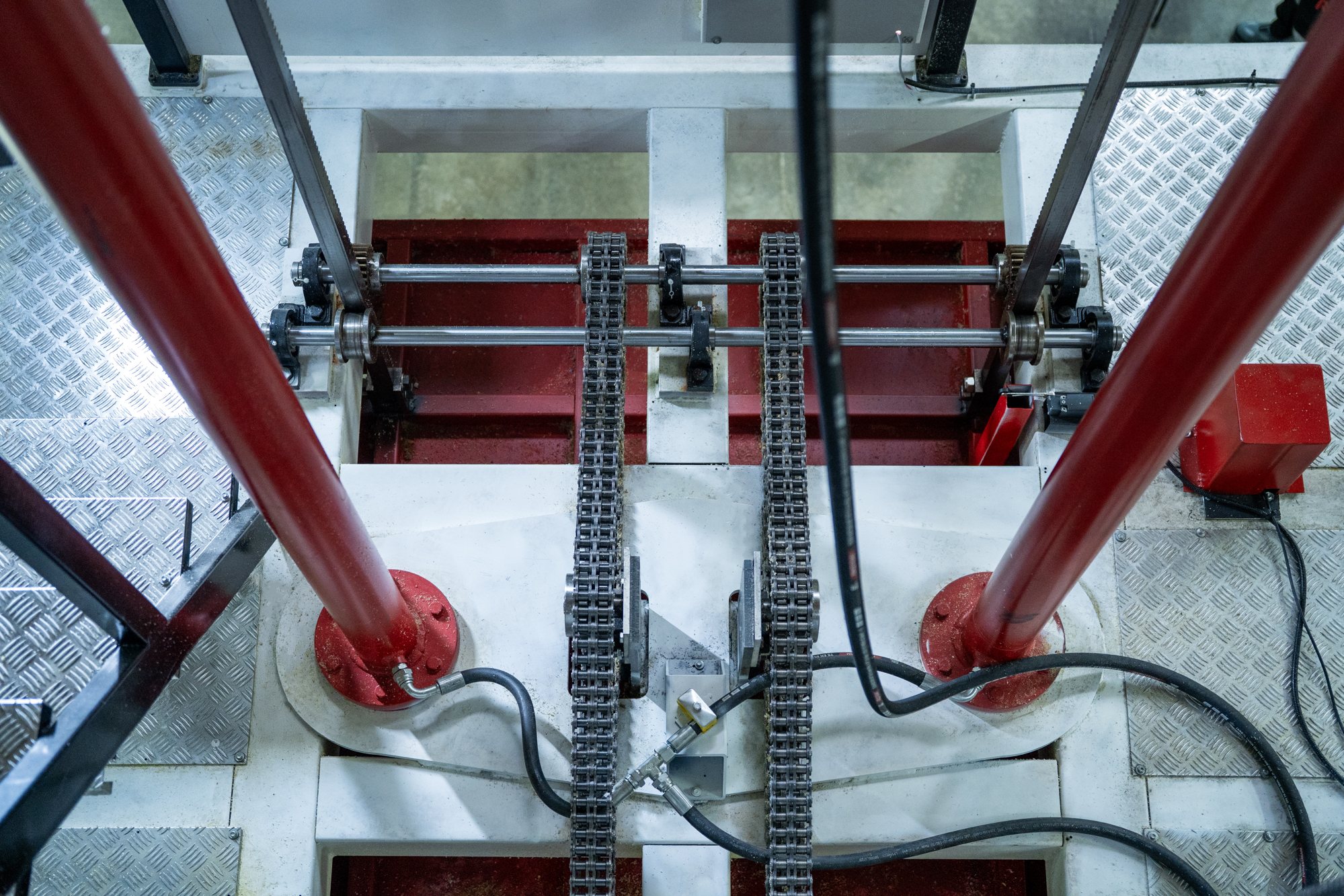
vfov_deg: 34.3
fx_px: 1452
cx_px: 672
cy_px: 448
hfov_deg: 49.7
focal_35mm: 39
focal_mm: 38.9
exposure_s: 1/100
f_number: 2.8
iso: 2500
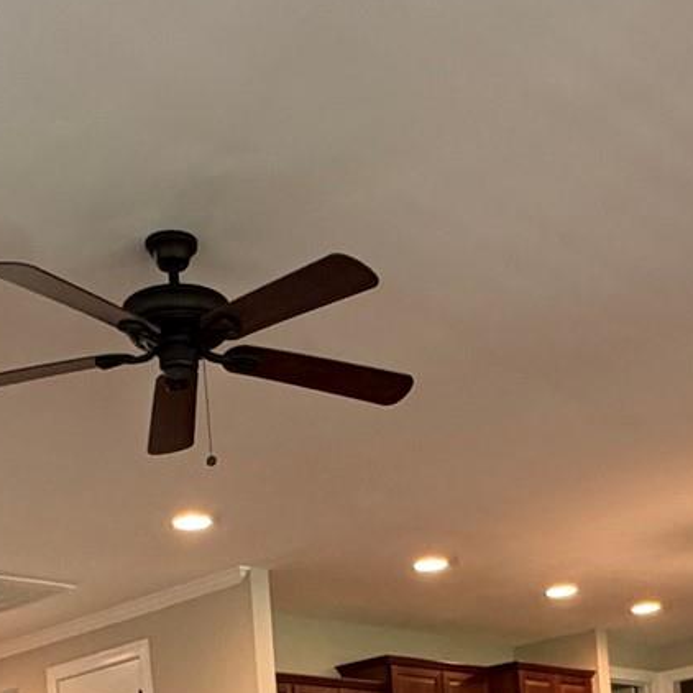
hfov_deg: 28.6
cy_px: 898
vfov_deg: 24.9
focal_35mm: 60
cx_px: 319
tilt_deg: -0.4
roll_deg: +4.6
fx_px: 1359
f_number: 2.2
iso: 320
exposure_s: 1/60
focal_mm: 2.22
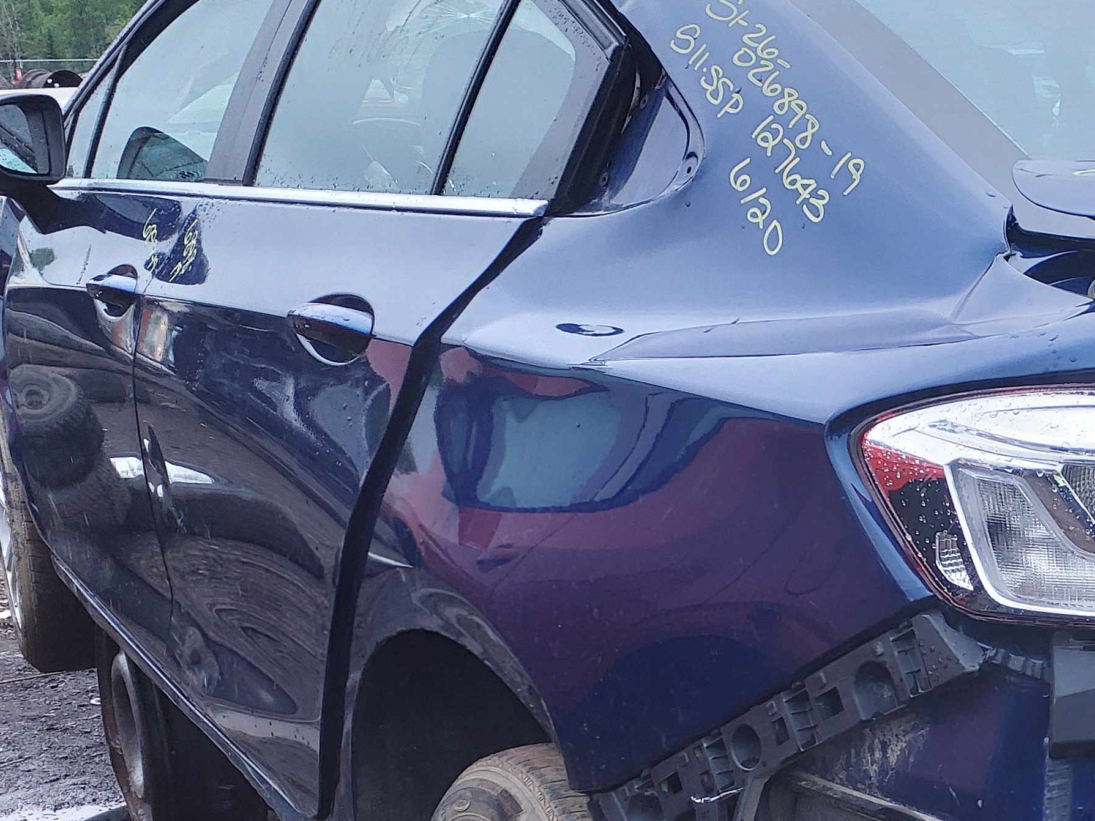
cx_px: 1101
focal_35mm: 60
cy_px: 630
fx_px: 1898
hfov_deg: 29.9
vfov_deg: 24.1
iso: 64
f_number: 1.9
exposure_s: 1/120
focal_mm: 3.58
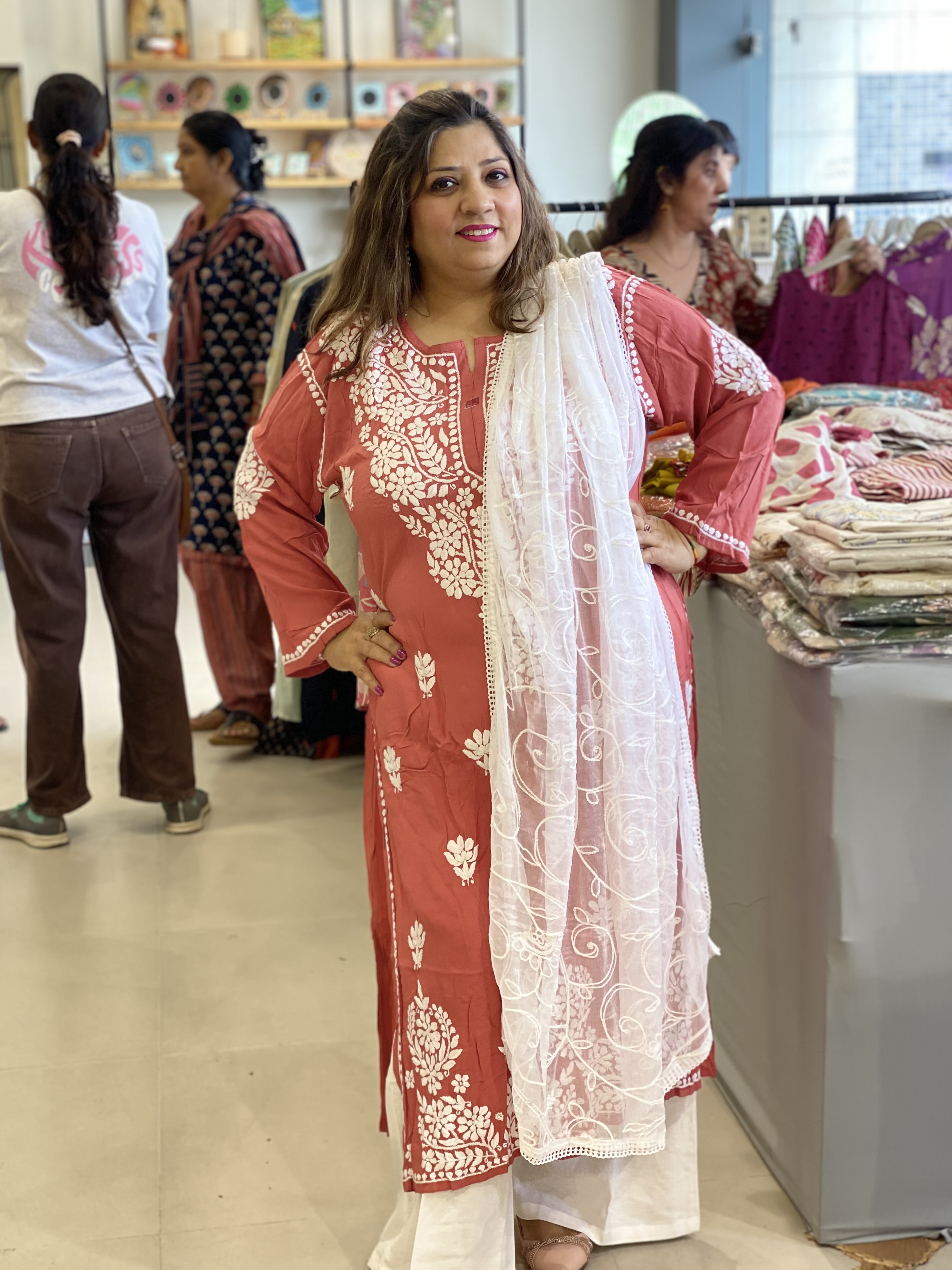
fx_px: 2017
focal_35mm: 55
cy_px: 617
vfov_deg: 34.9
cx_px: 472
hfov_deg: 26.6
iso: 50
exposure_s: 1/100
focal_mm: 6
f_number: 2
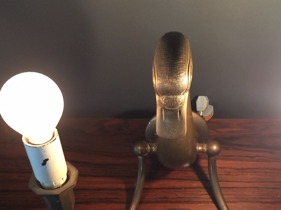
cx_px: 145
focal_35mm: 50
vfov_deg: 28.6
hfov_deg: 38.2
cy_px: 159
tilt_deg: -63.8
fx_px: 406
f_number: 2.2
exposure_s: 1/17
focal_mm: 4.15
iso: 80
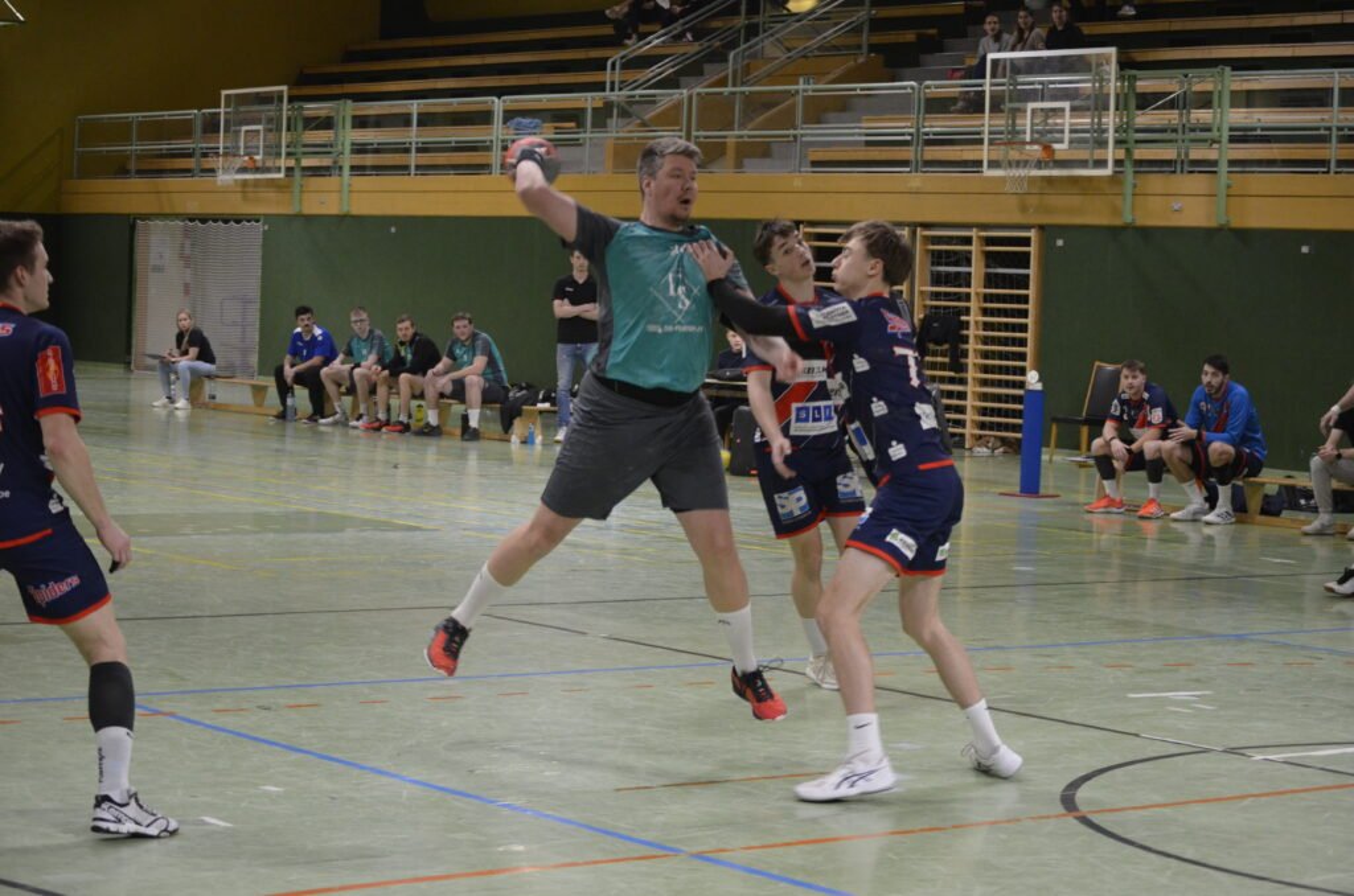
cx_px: 677
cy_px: 448
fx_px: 3096
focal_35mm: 82
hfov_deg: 24.7
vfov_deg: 16.5
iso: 1600
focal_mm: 55
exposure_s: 1/250
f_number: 4
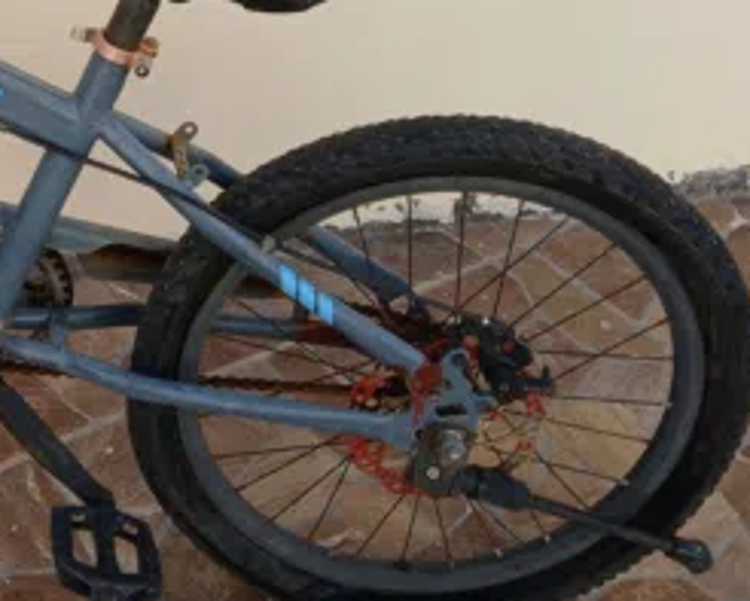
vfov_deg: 22.5
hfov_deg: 26.6
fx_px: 1466
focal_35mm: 66
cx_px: -58
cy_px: 37
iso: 20
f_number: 1.8
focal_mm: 3.98
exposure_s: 1/286
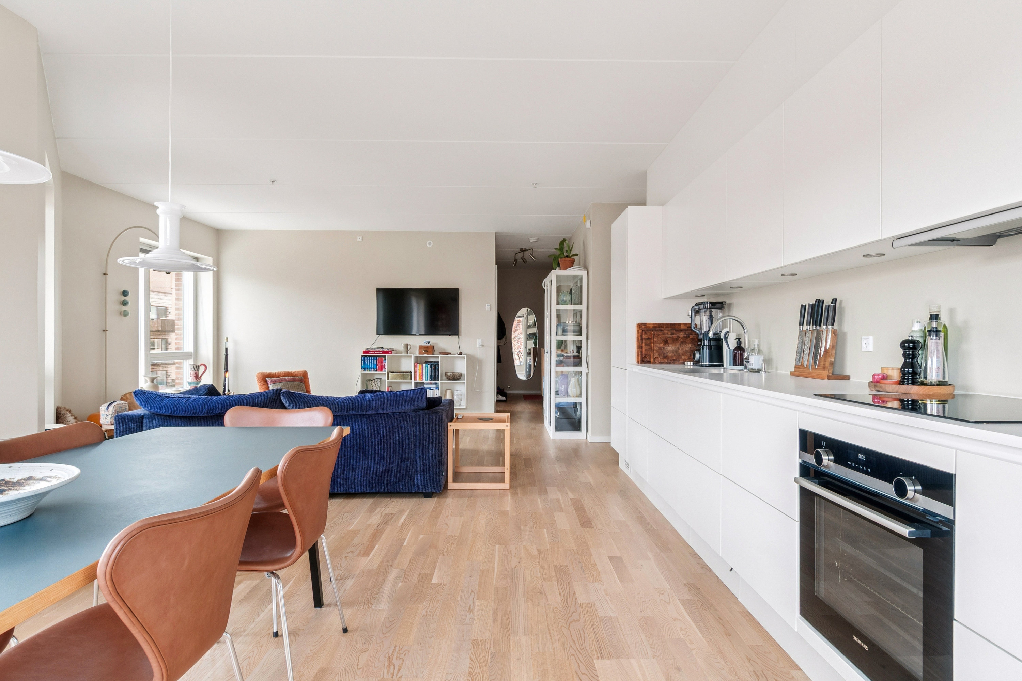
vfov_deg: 67.4
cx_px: 511
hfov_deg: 90.0
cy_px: 340
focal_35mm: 18
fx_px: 511
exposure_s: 1/2.5
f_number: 10
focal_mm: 12
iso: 200
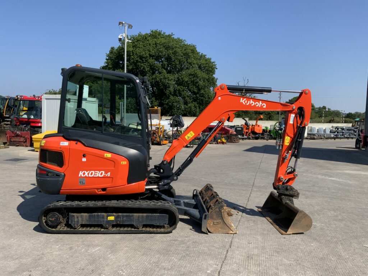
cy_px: 138
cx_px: 184
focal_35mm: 29
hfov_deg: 61.7
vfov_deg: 48.2
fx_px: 308
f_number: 1.8
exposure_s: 1/1786
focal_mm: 3
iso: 16
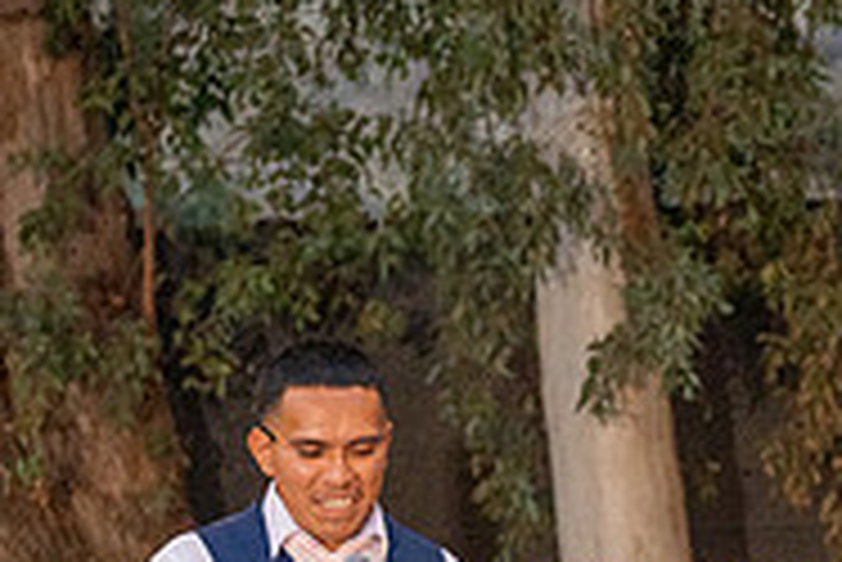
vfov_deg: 5.3
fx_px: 6086
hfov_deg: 7.8
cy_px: 807
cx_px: 1162
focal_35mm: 260
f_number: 4
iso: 2500
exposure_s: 1/200
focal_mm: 84
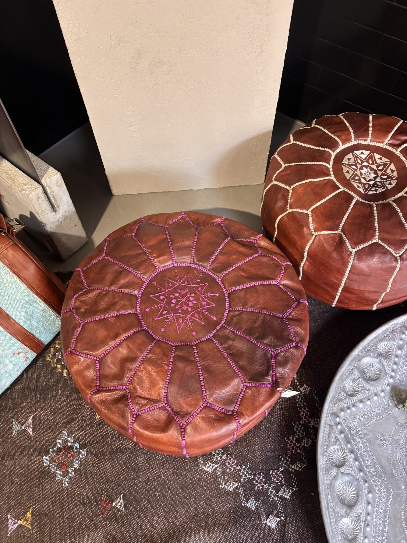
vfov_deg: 67.3
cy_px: 272
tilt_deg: -58.7
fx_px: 408
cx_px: 204
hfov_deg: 53.1
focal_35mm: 26
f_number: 1.6
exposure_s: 1/50
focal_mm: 5.96
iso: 250
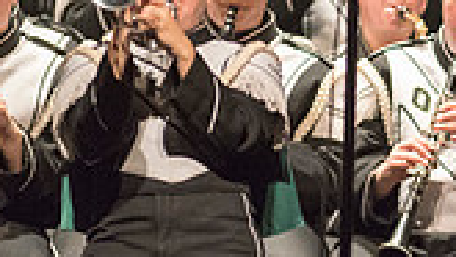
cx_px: 743
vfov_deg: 1.1
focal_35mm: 1103
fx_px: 13343
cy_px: 115
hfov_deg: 2.0
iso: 4000
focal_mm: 300
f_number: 2.8
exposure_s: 1/500
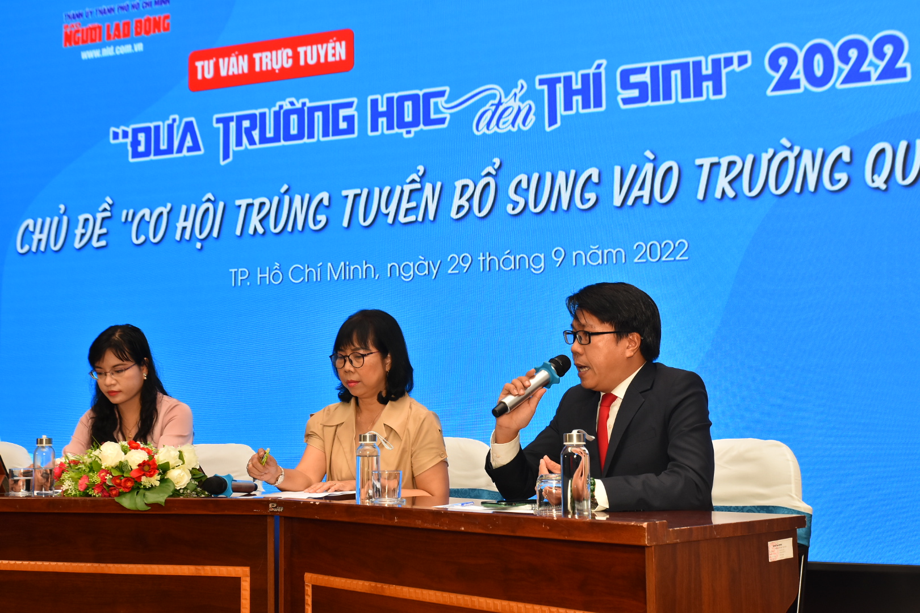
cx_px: 460
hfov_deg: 42.3
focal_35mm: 46
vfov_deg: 28.9
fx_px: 1188
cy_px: 306
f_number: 5.6
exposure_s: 1/160
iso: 800
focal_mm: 31
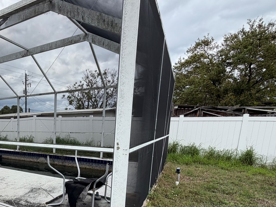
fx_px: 207
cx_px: 35
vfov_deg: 50.7
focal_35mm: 26
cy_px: 157
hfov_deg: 58.9
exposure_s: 1/770
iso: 40
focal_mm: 2.22
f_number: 2.2
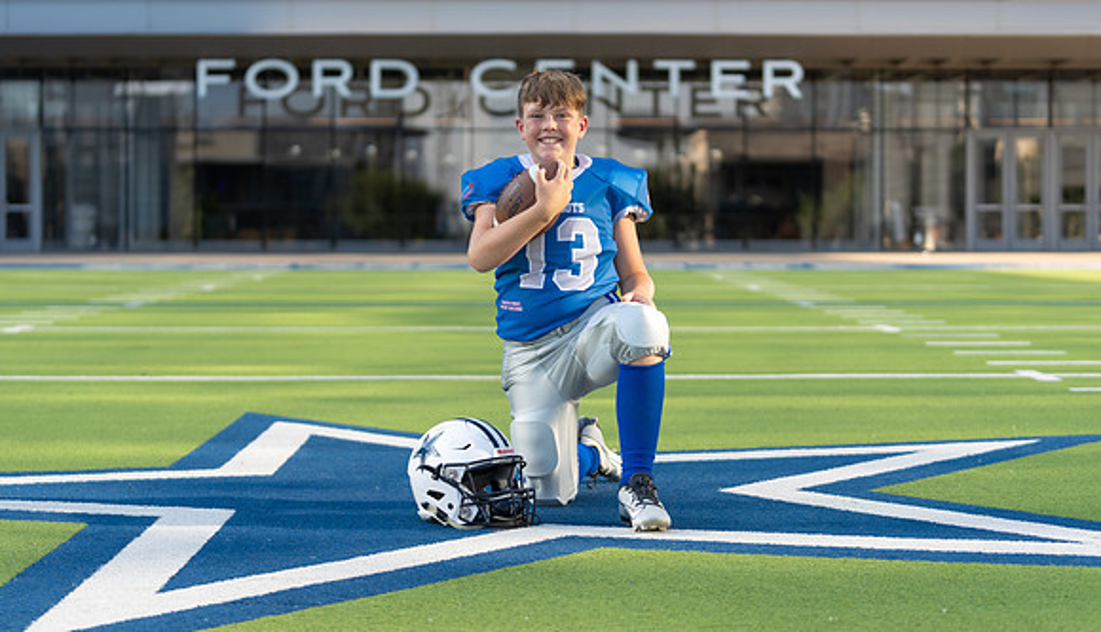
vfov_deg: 16.1
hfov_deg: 27.8
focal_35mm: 76
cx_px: 552
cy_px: 265
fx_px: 2227
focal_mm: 70
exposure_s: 1/500
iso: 100
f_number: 2.8
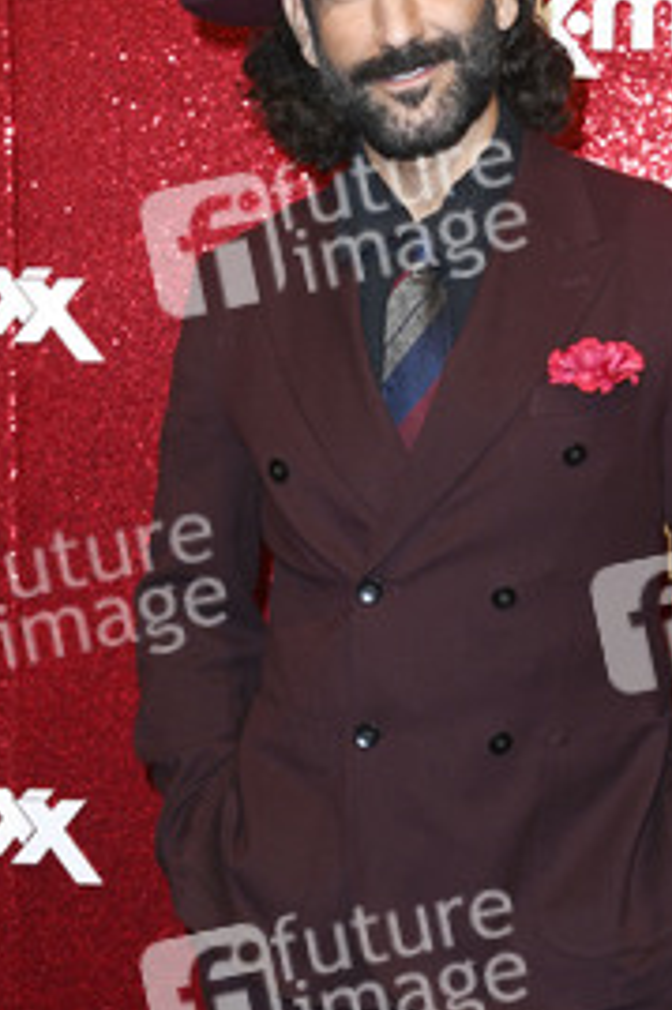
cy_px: 417
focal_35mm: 107
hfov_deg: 12.8
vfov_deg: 19.1
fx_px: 3000
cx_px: 443
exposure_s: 1/250
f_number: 5.6
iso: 640
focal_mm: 72
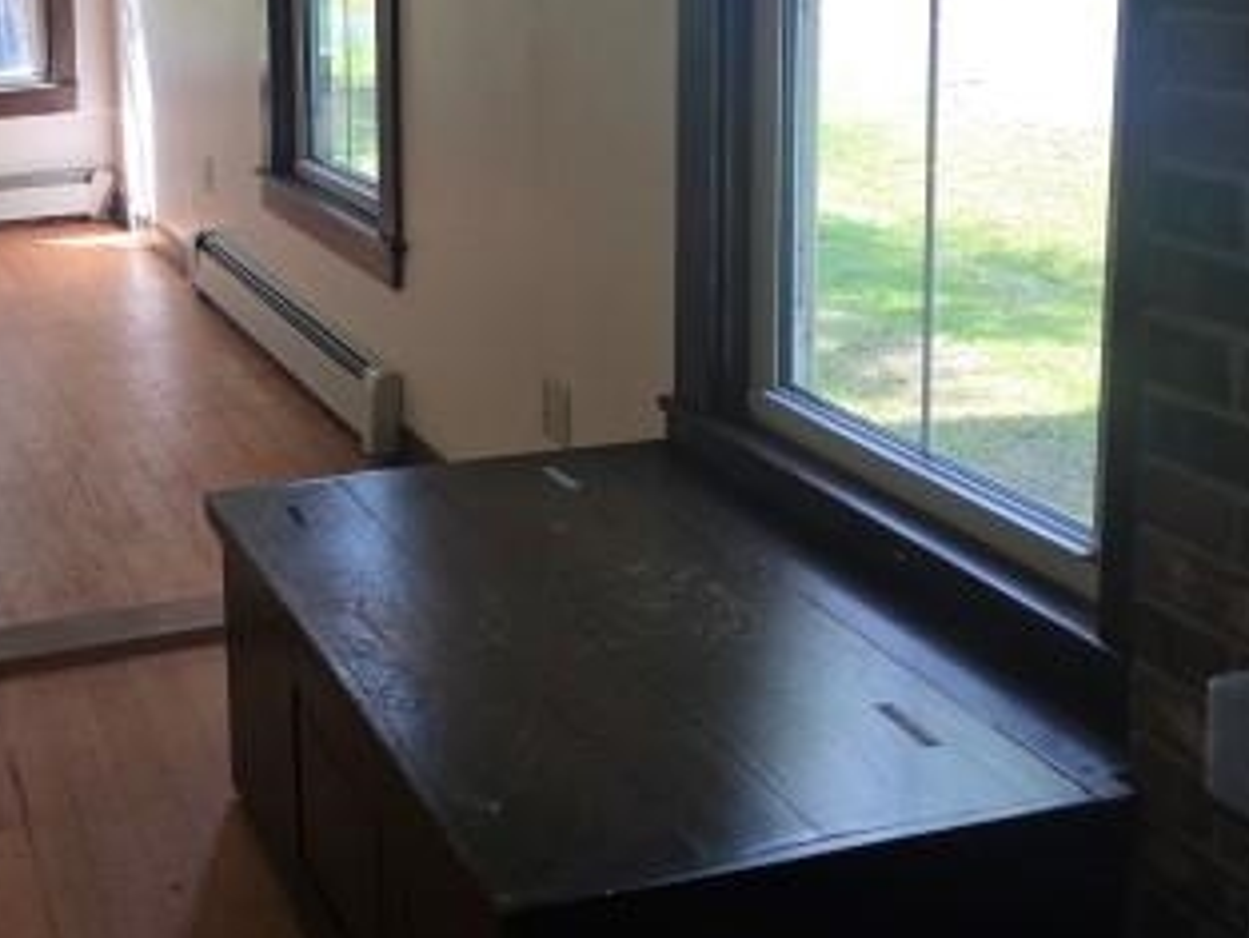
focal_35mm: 47
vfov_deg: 29.8
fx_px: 1696
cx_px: 192
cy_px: 124
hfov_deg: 38.4
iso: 50
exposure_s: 1/180
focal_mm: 6.3
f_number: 1.7
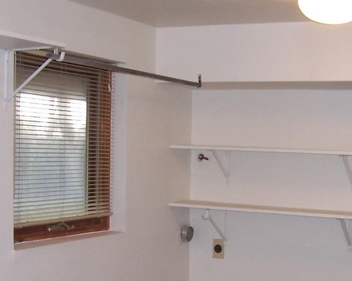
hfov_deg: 27.5
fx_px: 719
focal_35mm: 69
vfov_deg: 21.9
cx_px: 212
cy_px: 227
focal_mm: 5.6
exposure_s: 1/60
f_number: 2.7
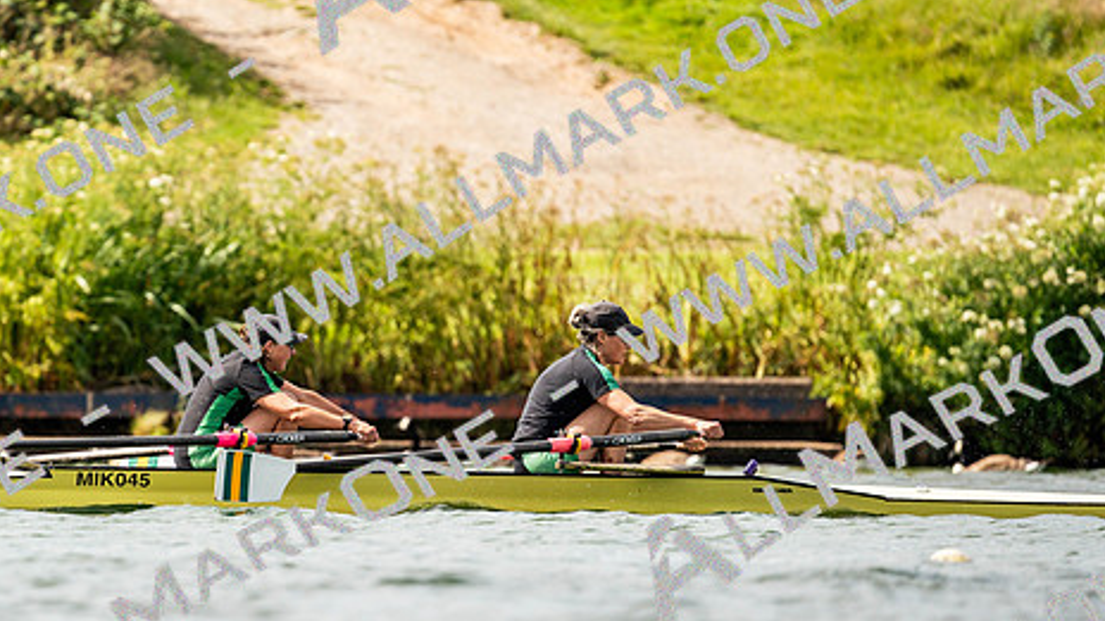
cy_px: 403
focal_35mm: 785
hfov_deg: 2.8
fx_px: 23001
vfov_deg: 1.5
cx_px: 443
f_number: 6.3
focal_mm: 600
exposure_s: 1/2000
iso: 400
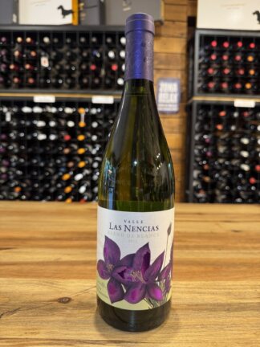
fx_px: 240
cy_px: 174
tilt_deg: -5.0
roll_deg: -0.6
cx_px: 130
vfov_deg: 71.6
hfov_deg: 56.8
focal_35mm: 24
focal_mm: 6.76
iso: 160
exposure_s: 1/50
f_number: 1.78
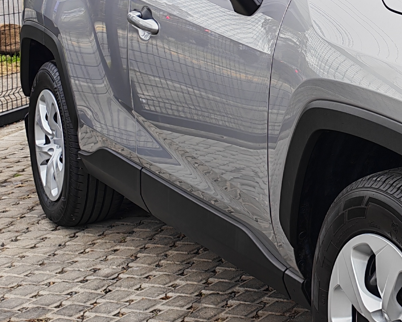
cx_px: 583
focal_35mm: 79
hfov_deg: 20.9
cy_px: 23
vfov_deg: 19.0
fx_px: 940
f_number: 1.9
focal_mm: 6.12
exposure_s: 1/170
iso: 50
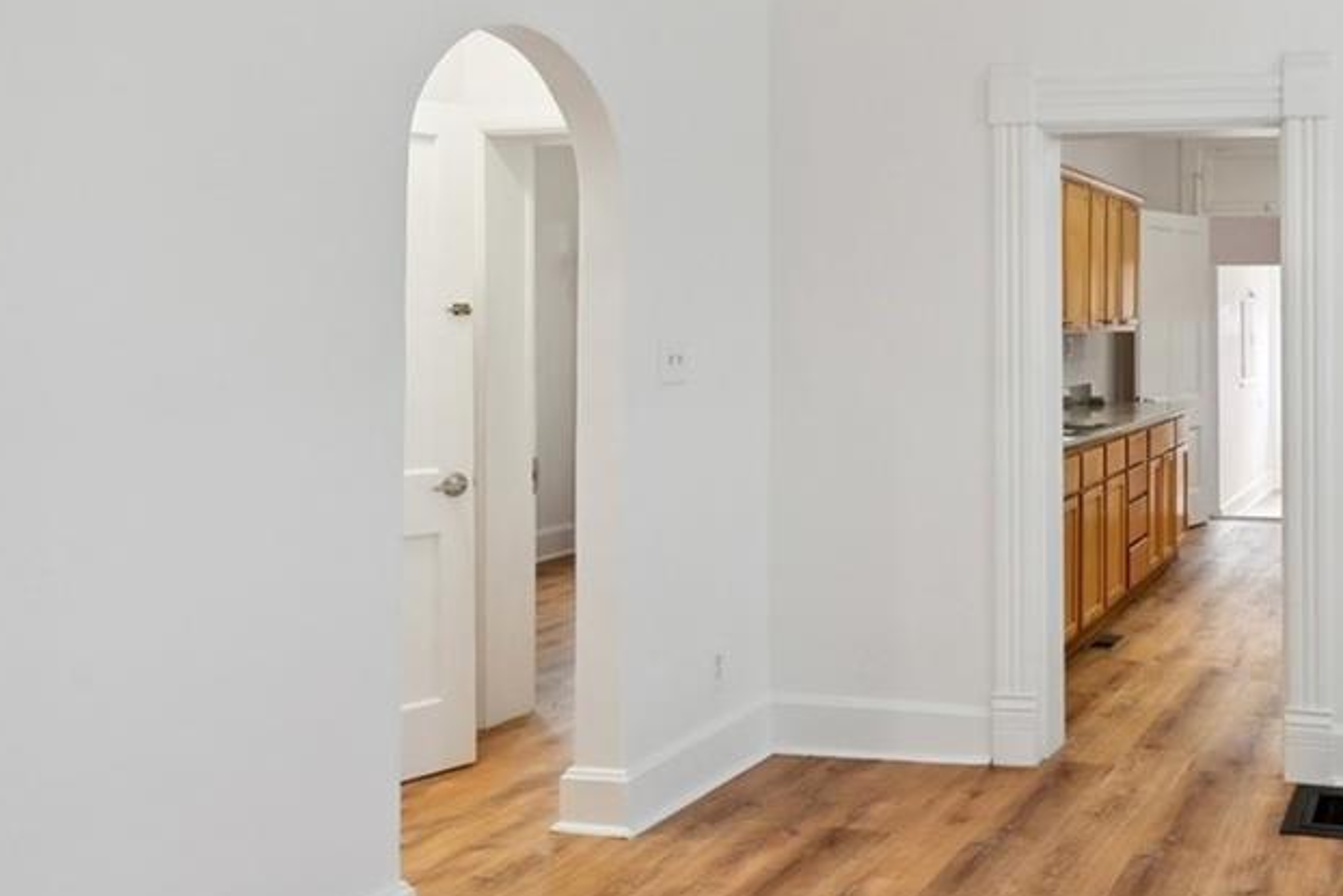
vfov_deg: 36.7
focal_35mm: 36
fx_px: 1343
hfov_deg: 48.2
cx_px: 1181
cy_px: 332
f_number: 11
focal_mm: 14
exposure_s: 1/13
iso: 400
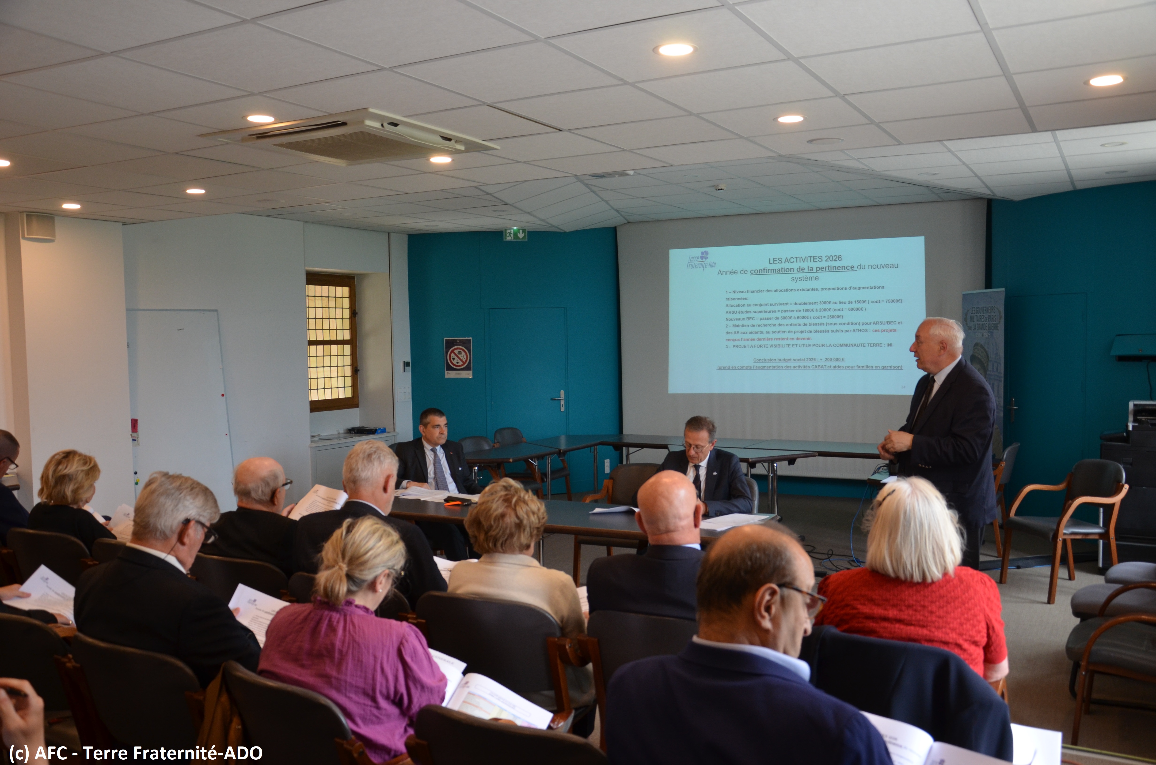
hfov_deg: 59.6
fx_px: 1009
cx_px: 578
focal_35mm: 32
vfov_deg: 41.5
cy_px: 382
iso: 500
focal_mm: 21
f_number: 4
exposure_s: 1/60
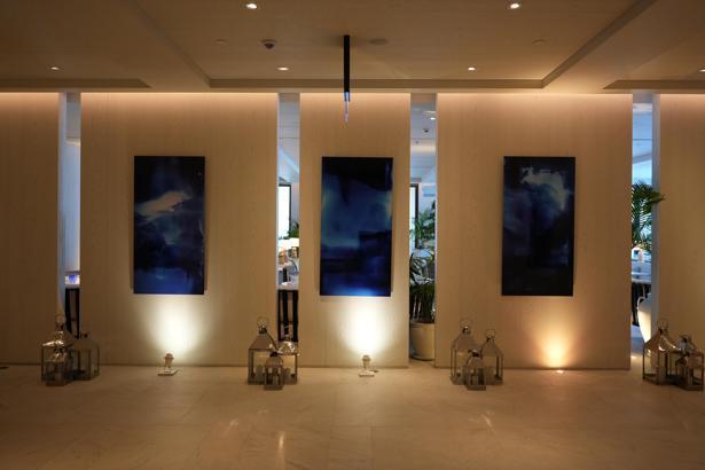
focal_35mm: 29
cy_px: 235
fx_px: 560
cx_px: 352
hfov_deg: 64.4
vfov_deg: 45.5
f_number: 2.8
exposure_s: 1/160
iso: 2000
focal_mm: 28.6
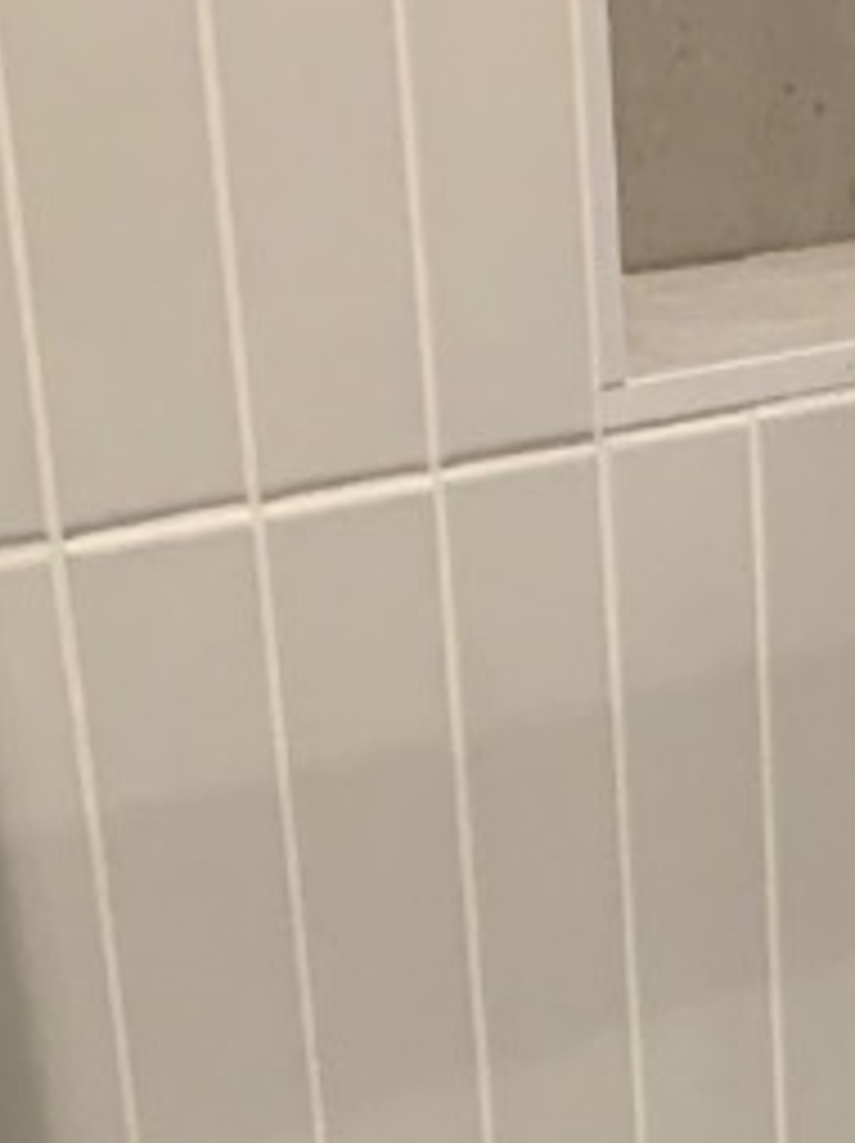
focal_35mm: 123
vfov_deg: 14.0
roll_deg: -5.4
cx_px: 1647
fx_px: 4058
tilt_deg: -30.3
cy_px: 2120
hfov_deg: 11.0
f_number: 1.8
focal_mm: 4.25
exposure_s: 1/50
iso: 200
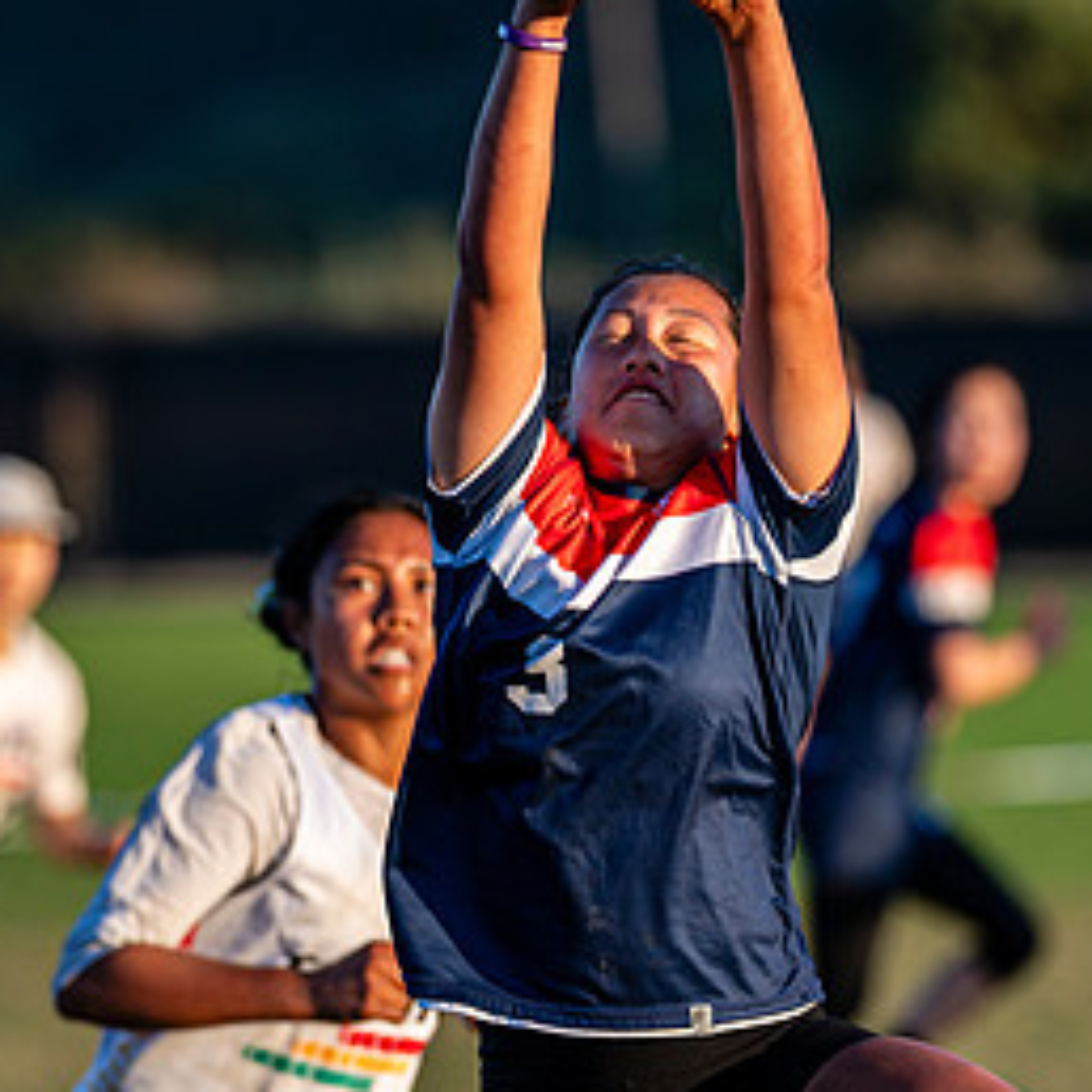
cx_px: 487
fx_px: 15026
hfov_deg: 4.2
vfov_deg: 4.2
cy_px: 768
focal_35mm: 421
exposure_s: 1/1250
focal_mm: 220
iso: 220
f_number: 3.2
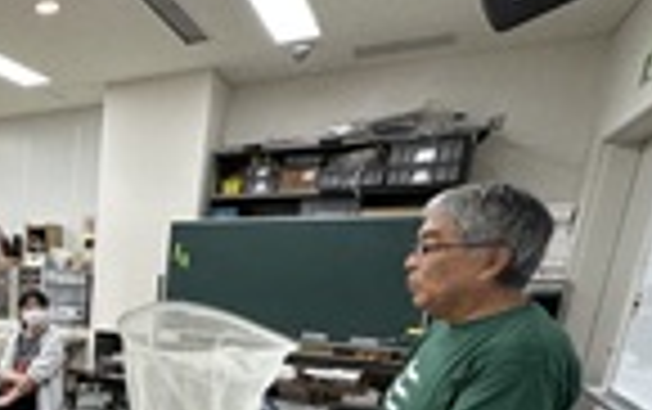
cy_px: 417
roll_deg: -0.8
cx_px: -47
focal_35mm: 35
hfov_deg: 44.0
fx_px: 623
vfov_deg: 33.1
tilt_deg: -13.6
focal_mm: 2.22
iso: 80
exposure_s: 1/100
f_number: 2.2
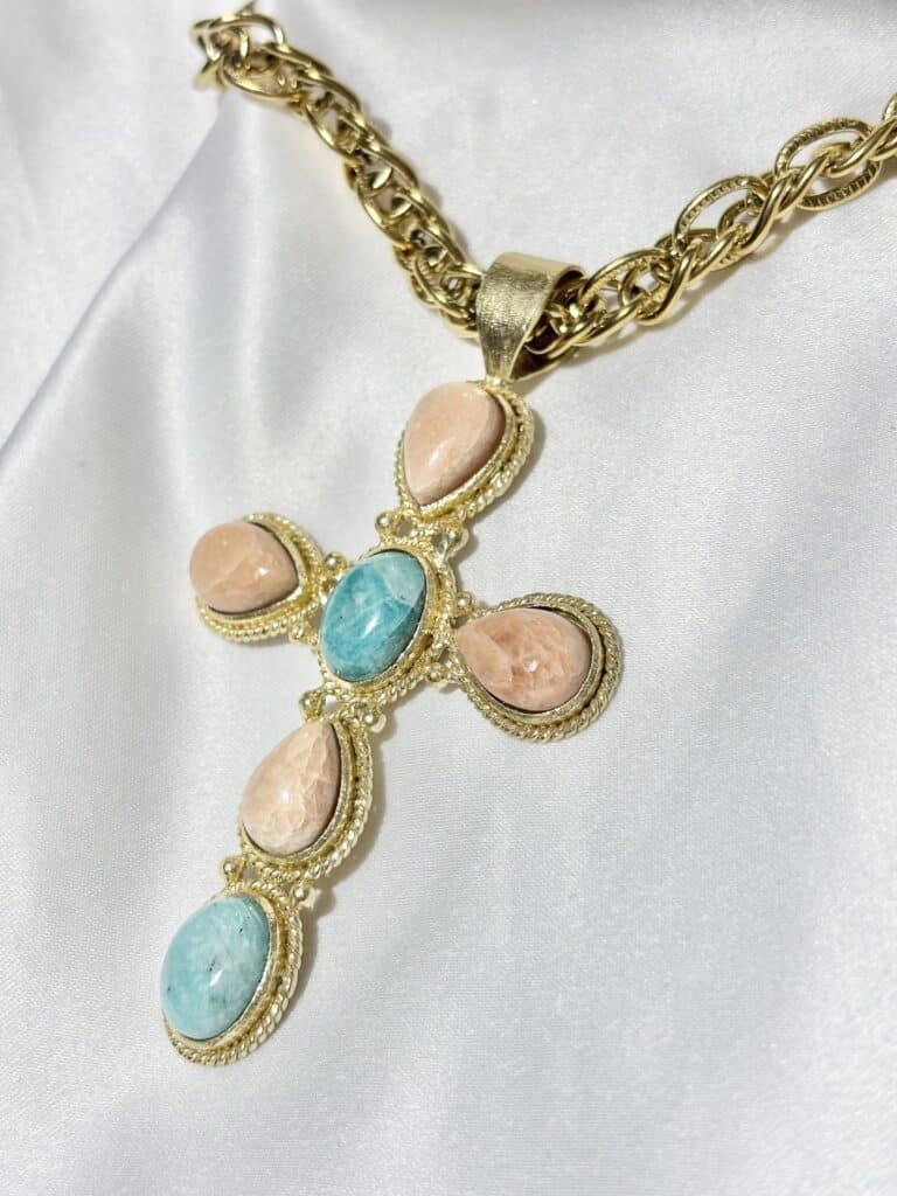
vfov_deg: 36.8
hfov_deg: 28.0
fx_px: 1797
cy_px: 598
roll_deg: +13.4
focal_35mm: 52
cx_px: 448
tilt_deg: -43.2
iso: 32
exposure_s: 1/300
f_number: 1.6
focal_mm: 5.96
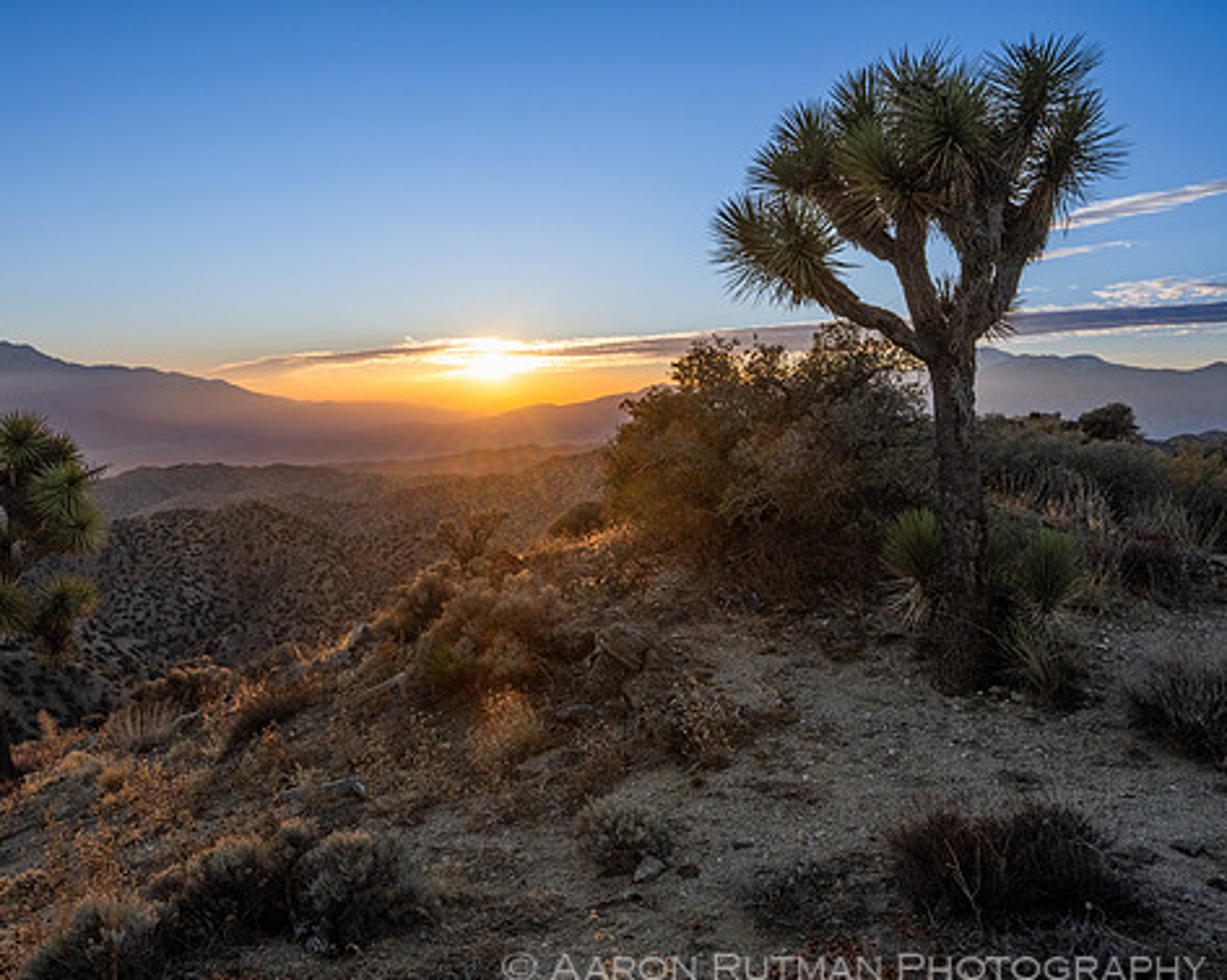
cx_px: 491
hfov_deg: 58.3
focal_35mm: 30
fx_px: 1089
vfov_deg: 48.5
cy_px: 500
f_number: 13
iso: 400
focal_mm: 26
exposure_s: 1/320
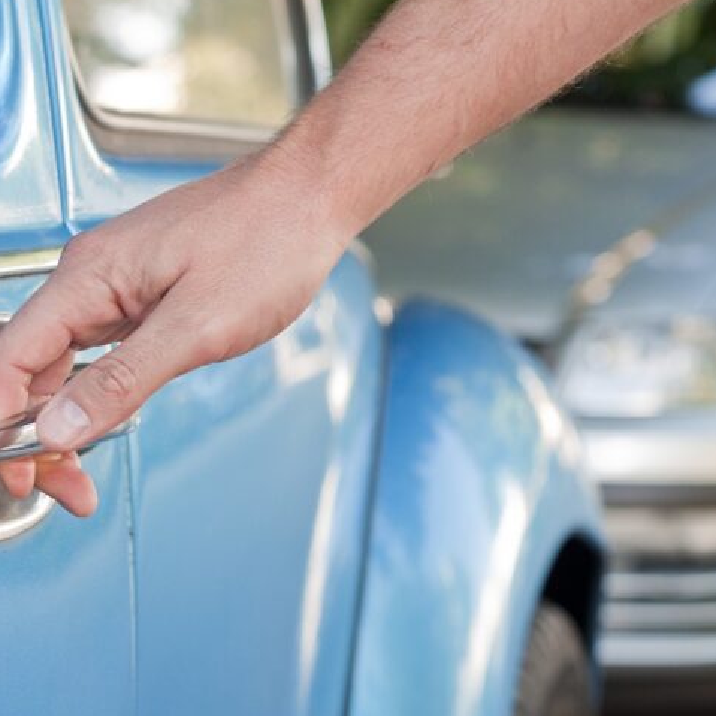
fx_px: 2387
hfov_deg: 17.0
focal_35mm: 102
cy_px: 360
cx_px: 296
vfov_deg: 17.1
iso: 640
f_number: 4
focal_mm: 50
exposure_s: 1/200
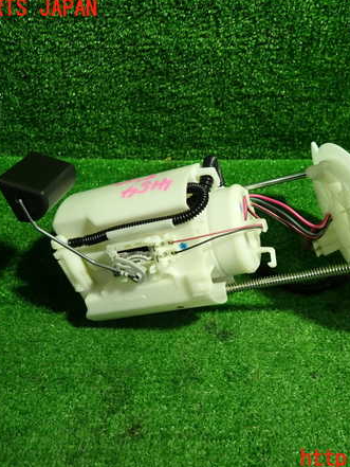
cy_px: 234
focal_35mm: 34
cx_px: 222
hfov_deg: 41.5
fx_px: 458
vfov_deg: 53.9
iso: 200
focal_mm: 4.5
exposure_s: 1/40
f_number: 2
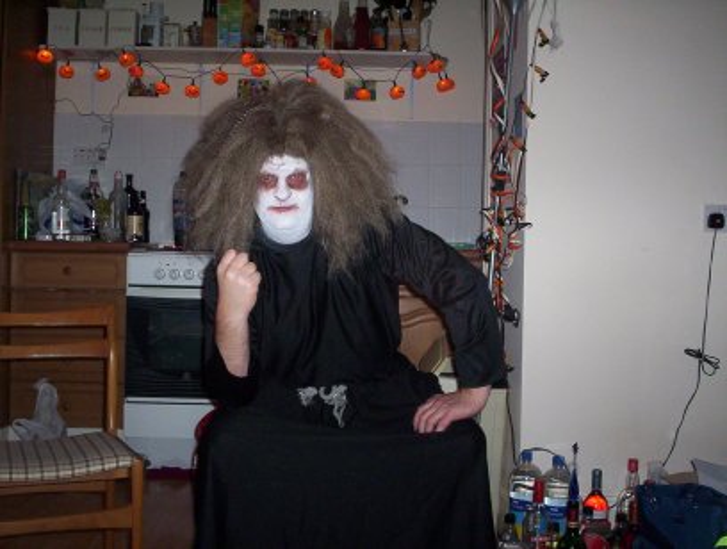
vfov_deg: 37.9
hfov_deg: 48.9
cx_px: 364
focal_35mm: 38
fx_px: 800
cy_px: 274
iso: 140
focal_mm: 4.99
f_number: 4.5
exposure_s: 1/60
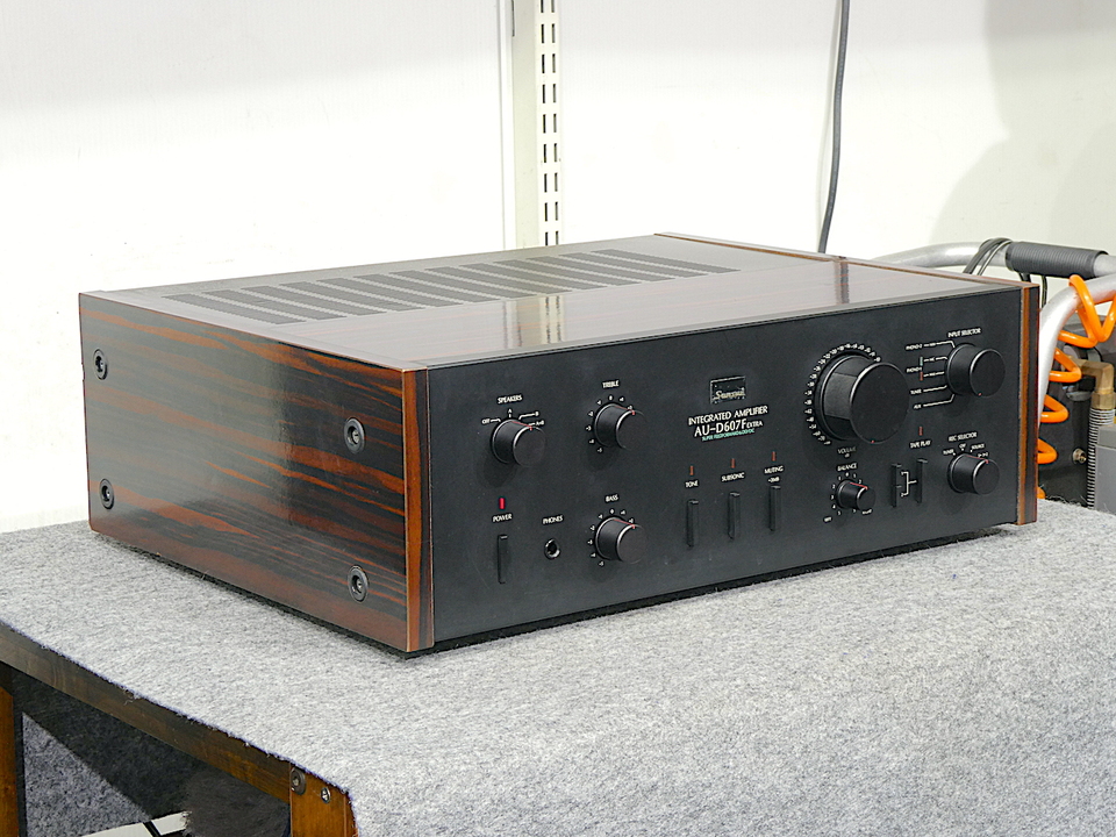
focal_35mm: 79
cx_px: 558
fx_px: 2547
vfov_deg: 18.7
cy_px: 418
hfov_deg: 24.7
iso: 100
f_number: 8
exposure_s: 1.6
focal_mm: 14.1
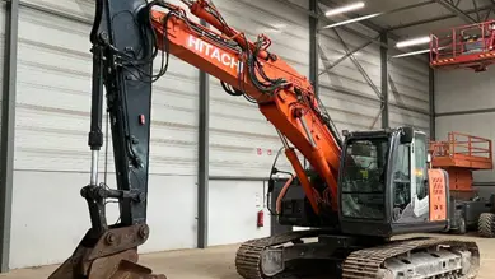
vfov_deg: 30.4
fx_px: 512
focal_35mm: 39
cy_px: 152
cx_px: 215
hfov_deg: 51.5
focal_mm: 3
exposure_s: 1/60
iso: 80
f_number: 1.8
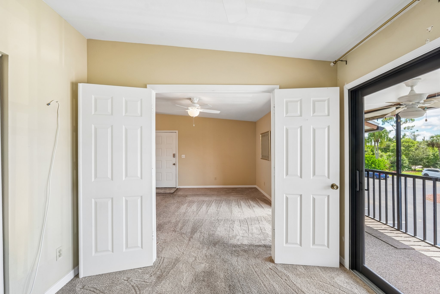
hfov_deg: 96.7
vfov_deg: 73.7
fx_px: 196
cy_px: 147
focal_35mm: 16
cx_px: 220
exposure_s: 1/20
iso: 400
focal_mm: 16
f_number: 8
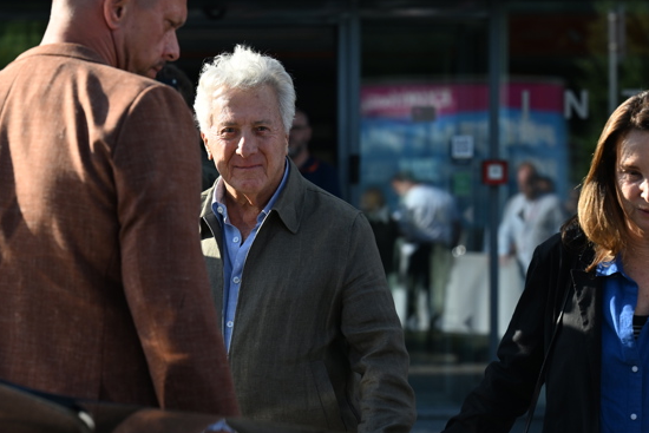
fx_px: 2308
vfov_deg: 10.7
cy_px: 248
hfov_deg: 16.0
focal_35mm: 128
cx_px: 249
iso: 1000
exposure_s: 1/3200
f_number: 5
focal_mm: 102
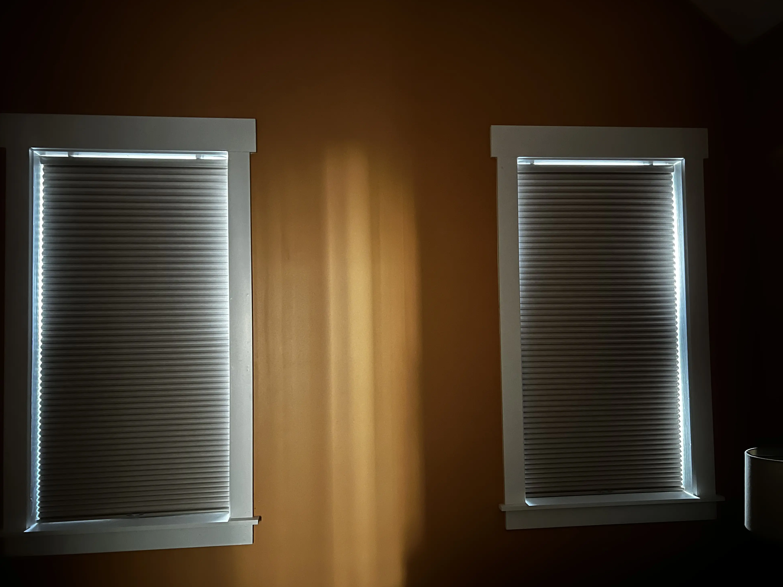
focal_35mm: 27
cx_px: 405
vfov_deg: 51.4
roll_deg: +1.2
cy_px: 291
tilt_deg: +3.5
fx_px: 611
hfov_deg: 65.3
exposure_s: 1/9
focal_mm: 5.7
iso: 800
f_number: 1.5
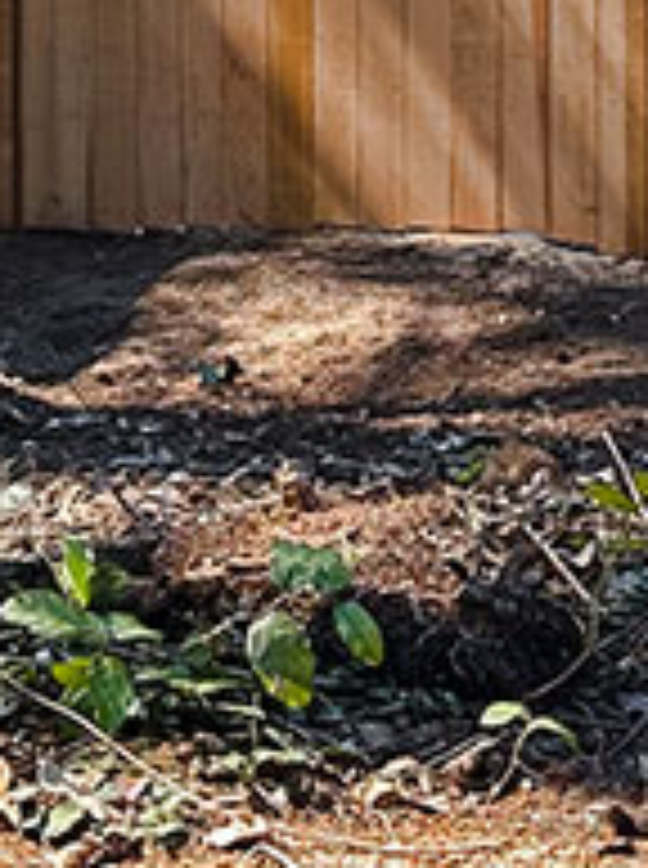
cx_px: 810
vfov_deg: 13.3
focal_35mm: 144
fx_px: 3606
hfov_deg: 10.1
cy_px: -205
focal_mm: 5.7
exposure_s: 1/120
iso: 50
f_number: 1.5
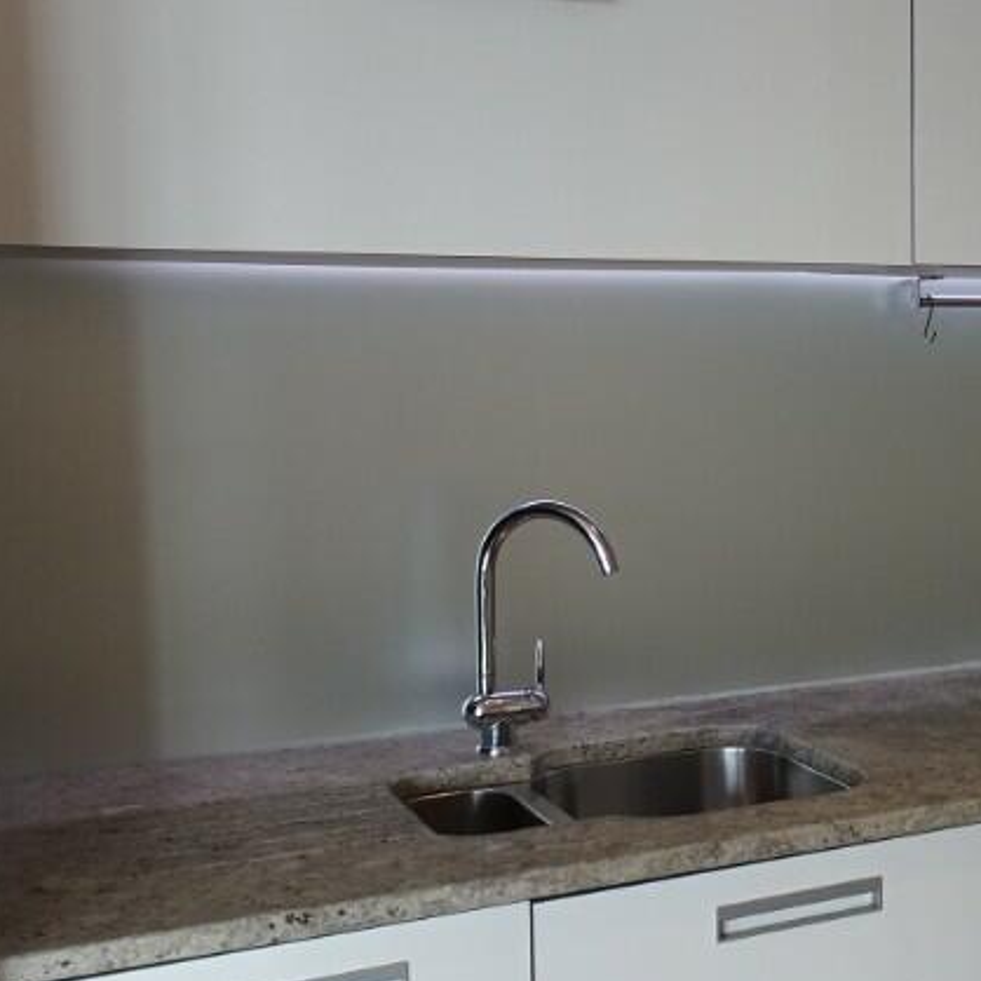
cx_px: 962
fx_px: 1667
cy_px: 486
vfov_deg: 32.8
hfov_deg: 30.6
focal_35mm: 52
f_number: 3.5
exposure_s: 1/30
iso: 80
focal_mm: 4.1
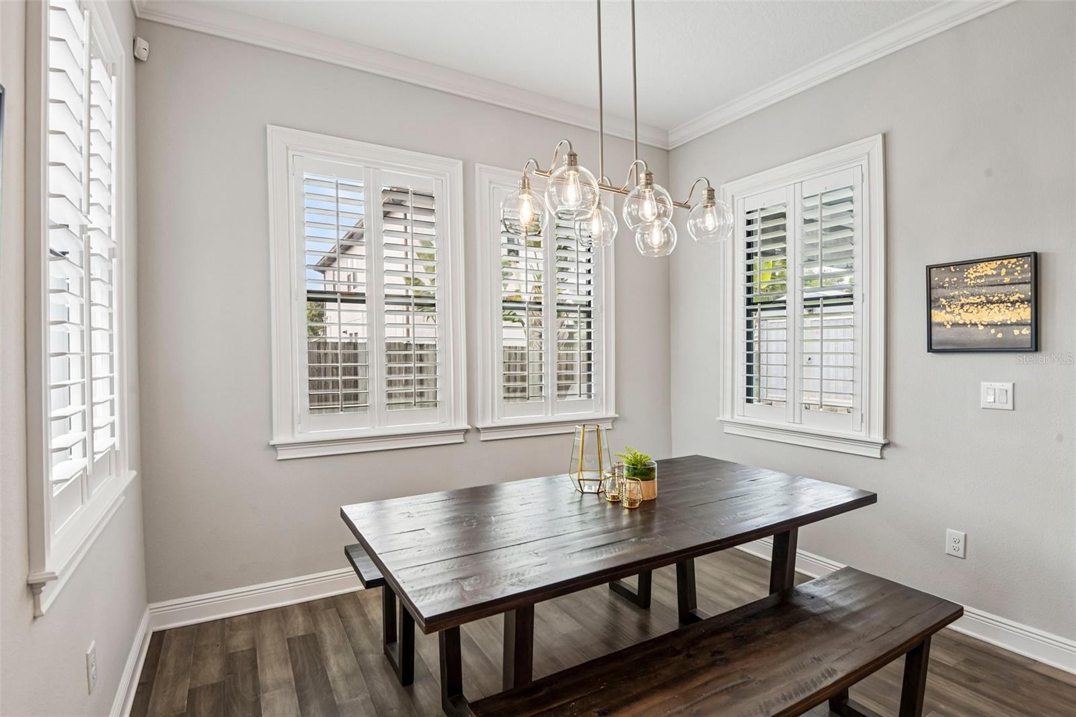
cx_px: 538
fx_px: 508
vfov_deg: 70.4
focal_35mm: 17
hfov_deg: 93.3
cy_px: 358
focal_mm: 17
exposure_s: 1/40
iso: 400
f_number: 8
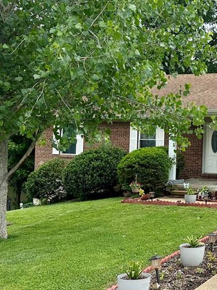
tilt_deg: +2.3
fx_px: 427
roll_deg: -1.1
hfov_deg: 26.2
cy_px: 123
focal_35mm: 51
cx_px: 243
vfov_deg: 37.4
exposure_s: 1/2882
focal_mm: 6.86
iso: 80
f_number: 1.78
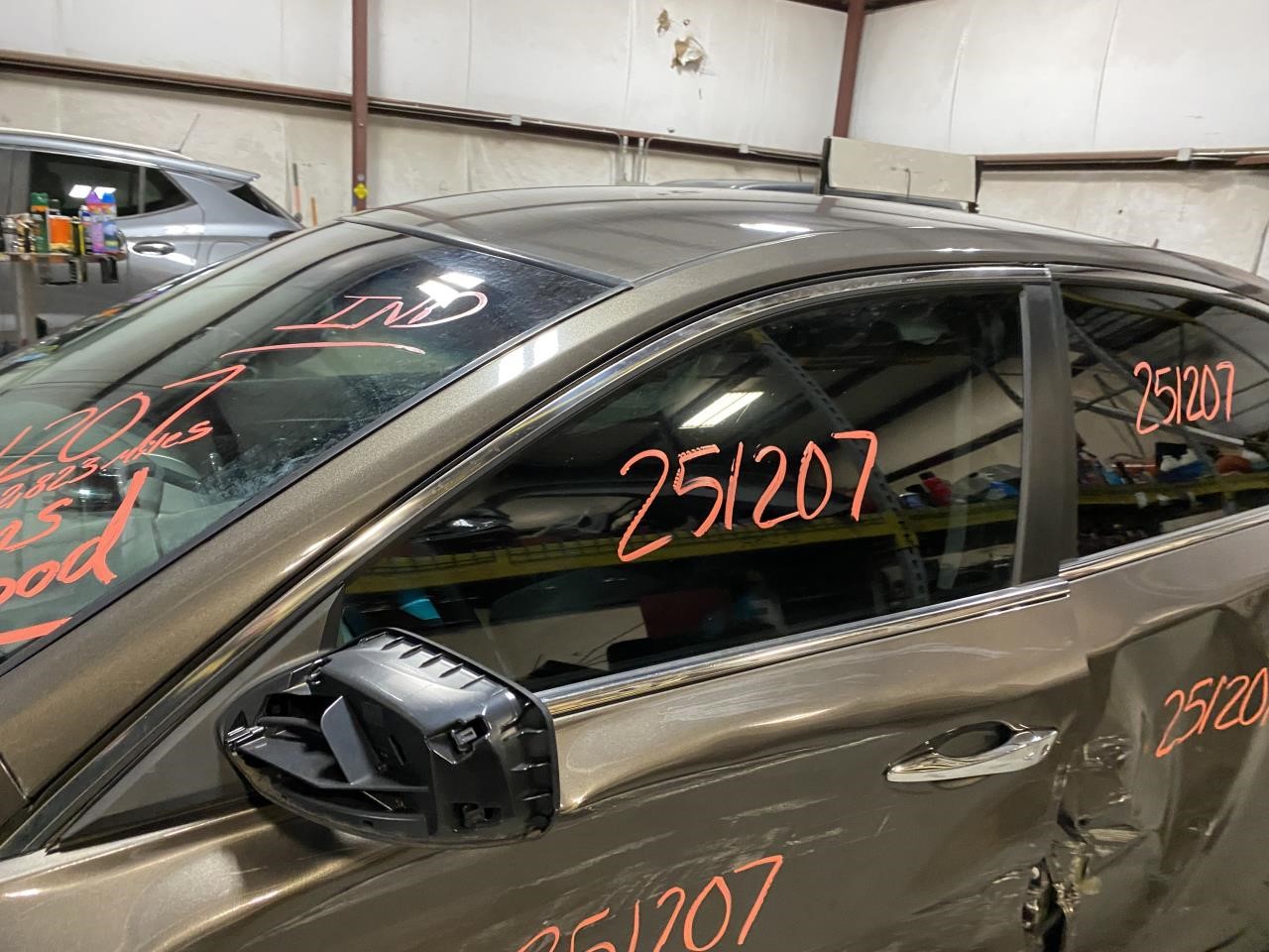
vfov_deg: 53.1
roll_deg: -2.9
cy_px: 476
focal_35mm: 26
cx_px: 634
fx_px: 953
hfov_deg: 67.3
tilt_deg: -12.5
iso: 400
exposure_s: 1/60
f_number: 1.8
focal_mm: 4.25
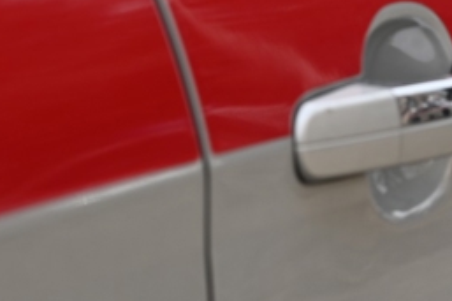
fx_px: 3112
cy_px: -109
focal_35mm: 248
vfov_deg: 5.5
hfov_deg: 8.3
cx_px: 351
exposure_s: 1/320
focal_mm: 85
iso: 100
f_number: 6.3
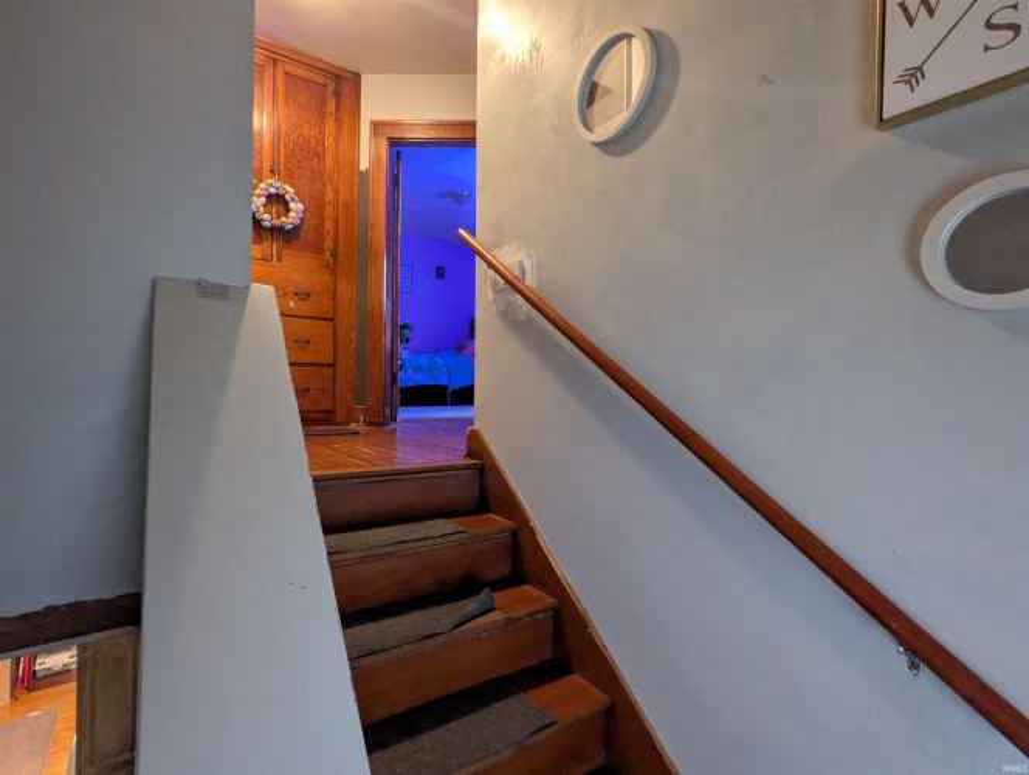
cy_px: 388
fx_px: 476
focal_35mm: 16
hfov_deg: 94.4
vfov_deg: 78.2
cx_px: 514
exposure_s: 1/24
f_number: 2.2
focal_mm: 2.35
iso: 731
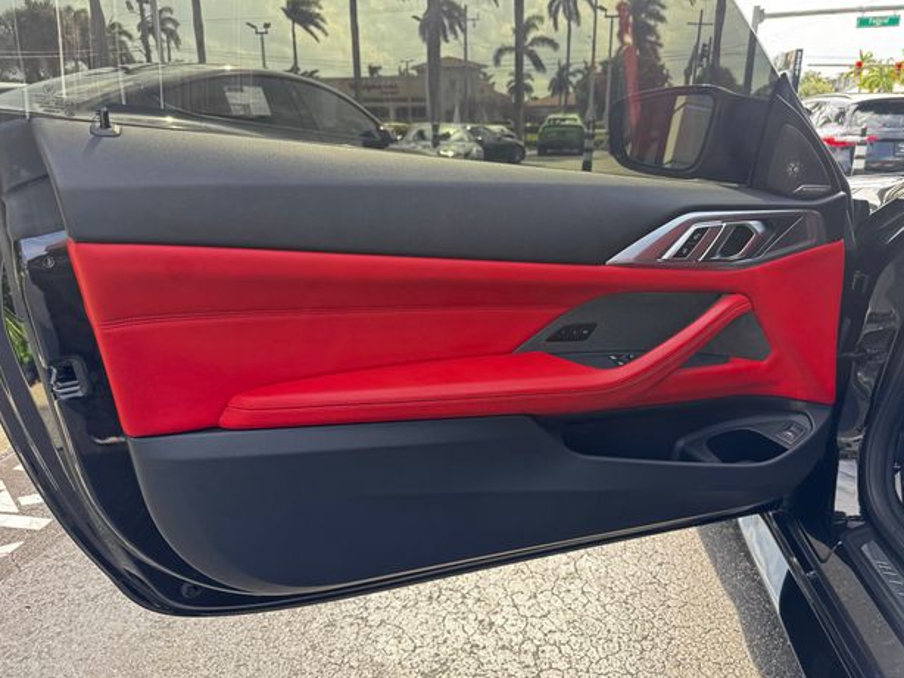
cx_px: 465
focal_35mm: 25
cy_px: 352
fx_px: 653
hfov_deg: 69.4
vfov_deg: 54.9
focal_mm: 6.76
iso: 80
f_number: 1.78
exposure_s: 1/311
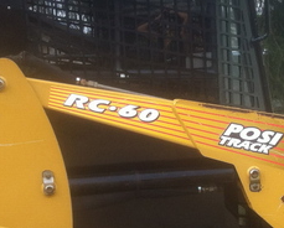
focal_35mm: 119
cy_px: 190
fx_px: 1002
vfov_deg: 12.9
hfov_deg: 16.1
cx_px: 165
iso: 80
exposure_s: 1/142
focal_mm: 3.85
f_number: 2.8
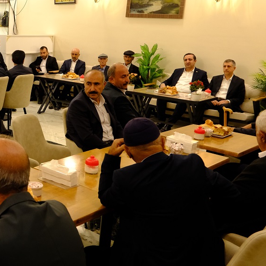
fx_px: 426
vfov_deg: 34.6
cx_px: -8
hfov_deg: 31.7
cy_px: 109
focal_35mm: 49
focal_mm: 16
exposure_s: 1/125
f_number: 4.5
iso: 2000
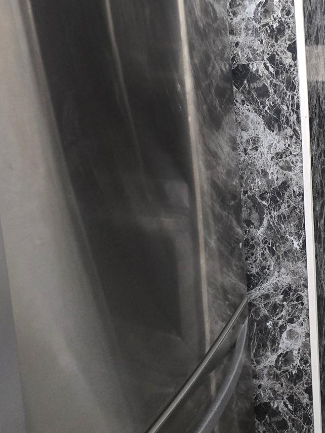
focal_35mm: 55
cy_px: 105
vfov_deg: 34.2
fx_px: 689
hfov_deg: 22.8
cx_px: 454
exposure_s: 1/120
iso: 640
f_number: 1.8
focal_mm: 5.4
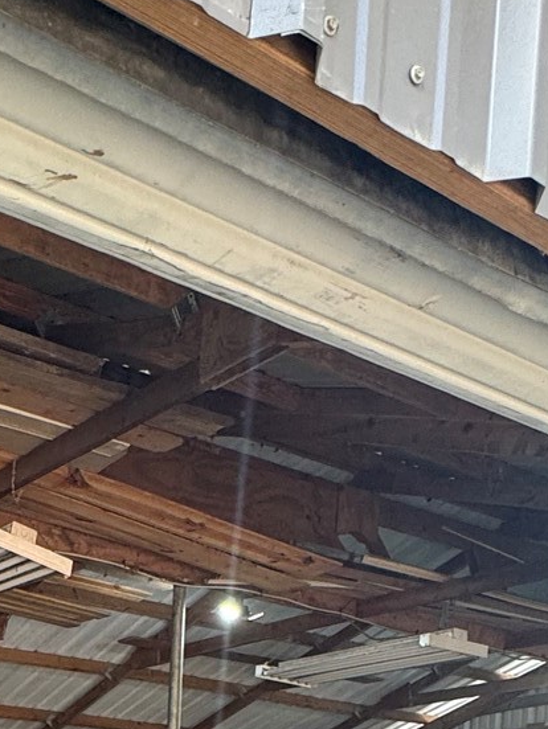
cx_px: 68
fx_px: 1096
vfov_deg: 29.1
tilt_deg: -6.3
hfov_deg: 27.2
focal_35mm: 52
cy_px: 970
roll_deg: -1.1
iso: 160
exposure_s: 1/120
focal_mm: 2.22
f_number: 2.2
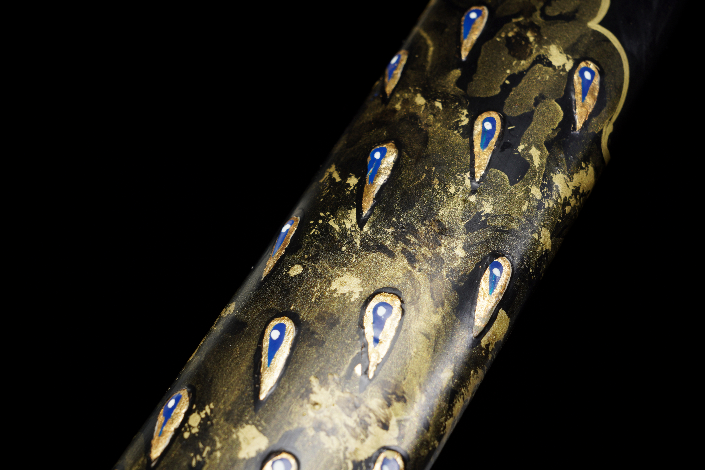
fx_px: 1469
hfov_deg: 27.0
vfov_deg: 18.2
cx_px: 352
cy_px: 235
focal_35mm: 75
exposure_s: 1/160
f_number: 10
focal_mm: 50
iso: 100
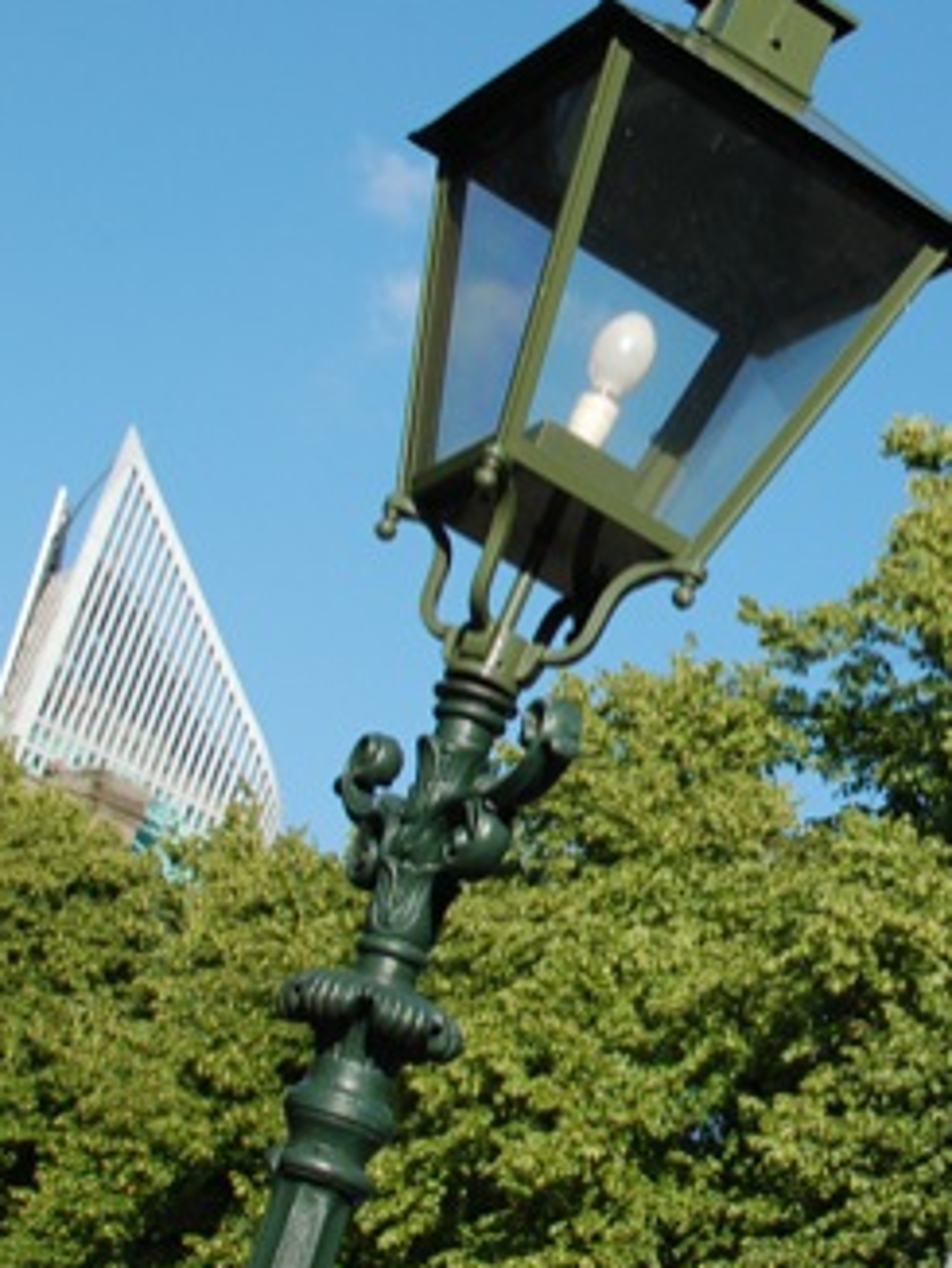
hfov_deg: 14.8
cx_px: 832
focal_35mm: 99
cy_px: 488
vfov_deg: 19.8
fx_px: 3623
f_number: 9
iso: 200
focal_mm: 35
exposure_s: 1/320
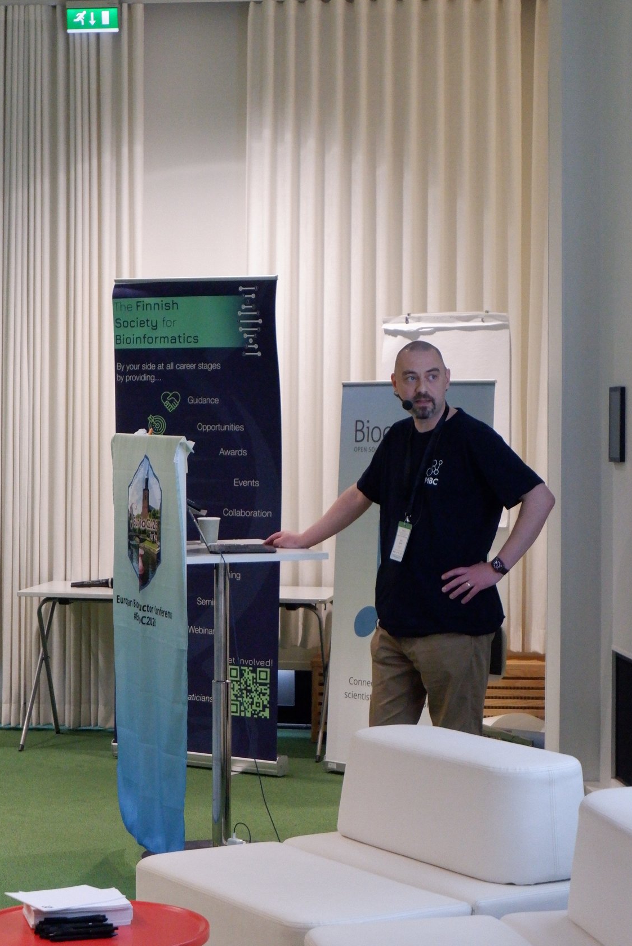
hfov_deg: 16.9
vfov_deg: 25.0
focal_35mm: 81
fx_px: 2129
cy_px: 455
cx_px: 330
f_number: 5.6
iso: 6400
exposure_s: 1/125
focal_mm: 45
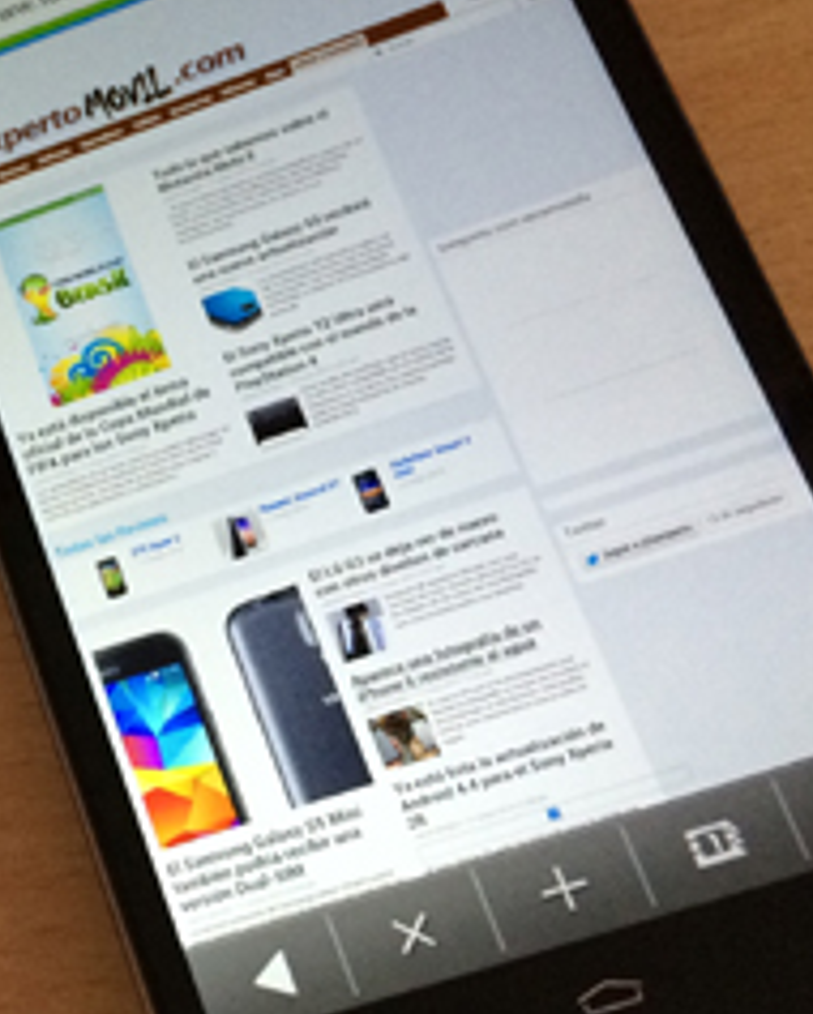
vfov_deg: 25.7
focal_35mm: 74
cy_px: 518
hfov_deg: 19.0
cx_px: -278
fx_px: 2223
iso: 200
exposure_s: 1/30
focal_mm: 4.12
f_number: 2.2
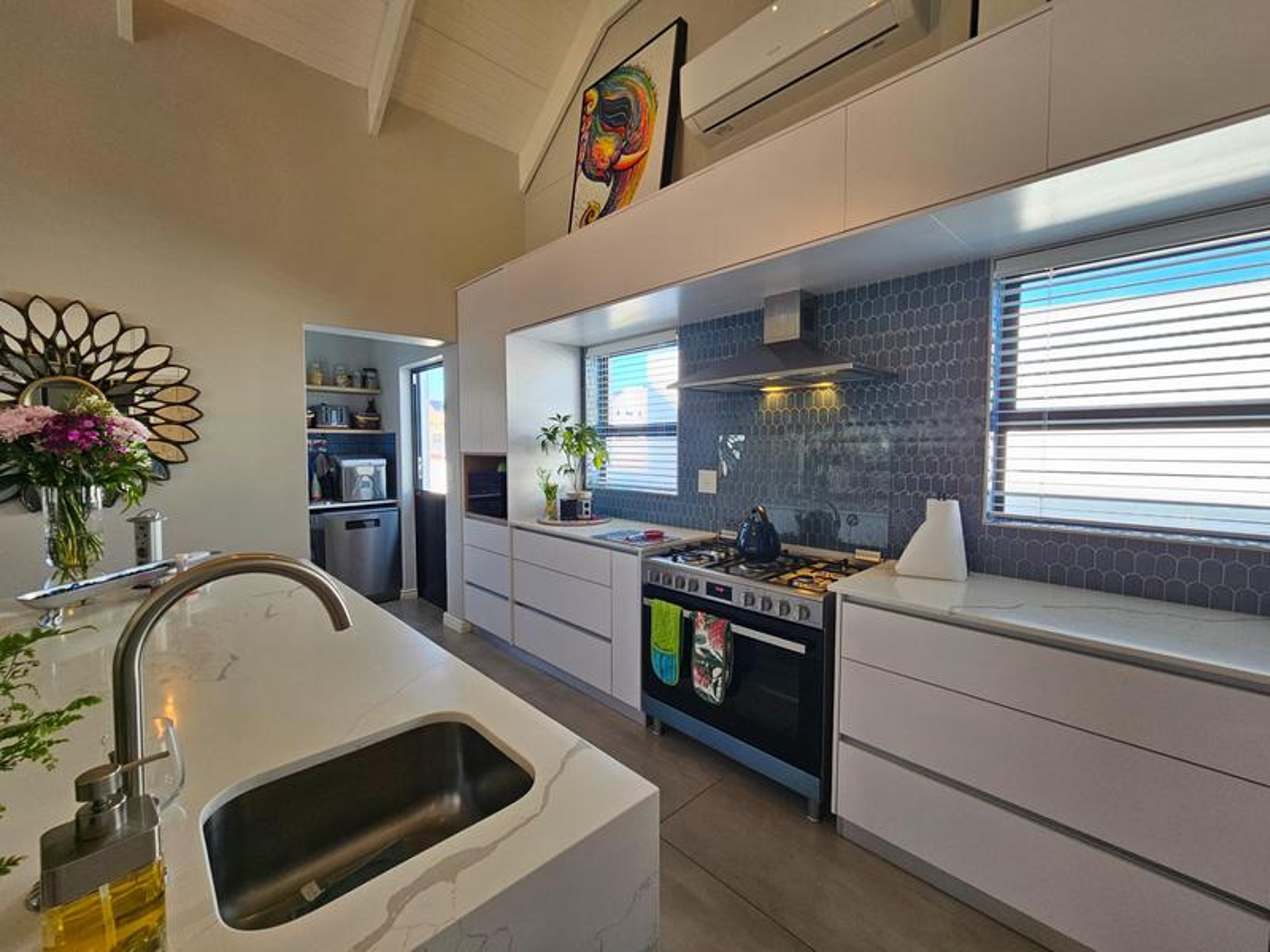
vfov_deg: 89.9
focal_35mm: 13
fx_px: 477
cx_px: 635
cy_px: 476
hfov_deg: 106.2
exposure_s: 1/100
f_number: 2.2
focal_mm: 2.2
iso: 50
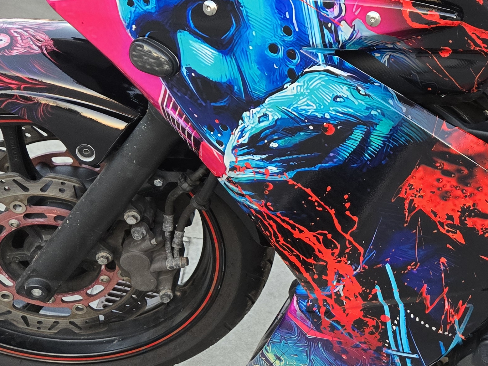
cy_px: 146
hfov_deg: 31.0
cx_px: 452
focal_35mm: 59
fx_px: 832
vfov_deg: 24.8
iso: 160
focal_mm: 5.4
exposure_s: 1/180
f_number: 1.8
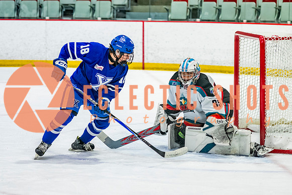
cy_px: 83
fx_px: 1330
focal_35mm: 164
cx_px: 141
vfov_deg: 8.4
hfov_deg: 12.5
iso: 1600
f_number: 3.2
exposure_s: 1/1000
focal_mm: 100
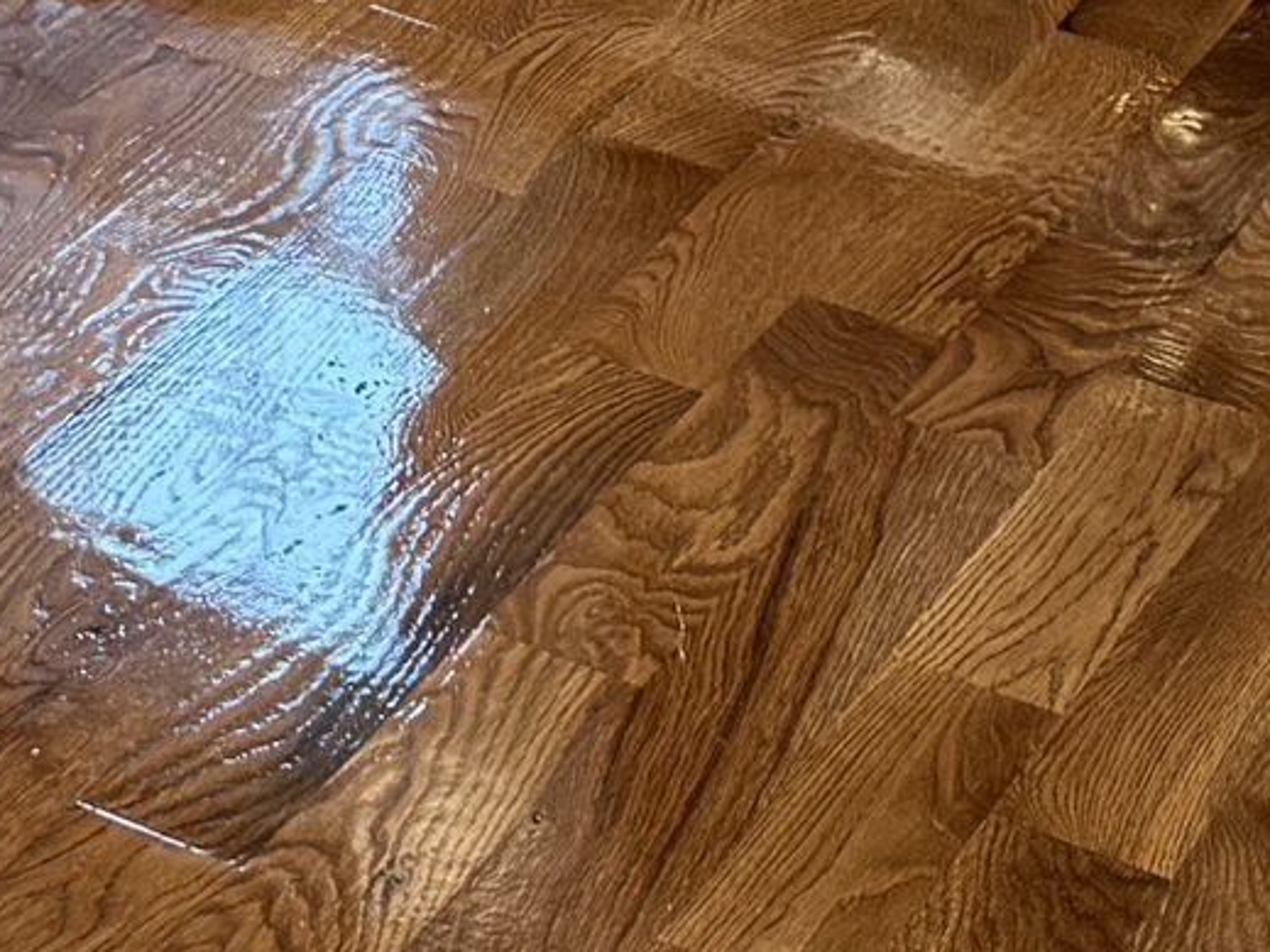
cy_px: -1451
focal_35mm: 142
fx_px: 5209
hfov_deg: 13.4
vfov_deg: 9.2
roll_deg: -1.8
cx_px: -345
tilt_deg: -10.4
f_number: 1.78
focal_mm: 6.76
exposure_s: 1/60
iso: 125
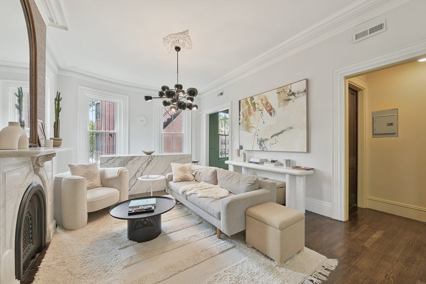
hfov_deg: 104.2
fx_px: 166
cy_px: 142
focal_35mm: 14
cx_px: 213
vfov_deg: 81.2
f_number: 9
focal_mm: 14
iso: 640
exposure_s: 1/13
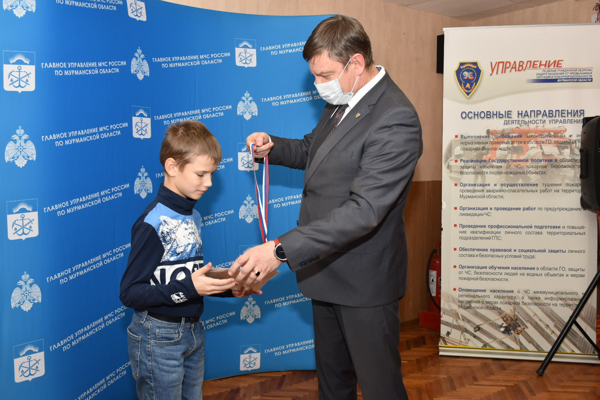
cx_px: 300
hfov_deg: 55.1
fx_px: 575
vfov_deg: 38.4
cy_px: 200
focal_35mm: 34
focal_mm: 23
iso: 400
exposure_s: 1/90
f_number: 6.7
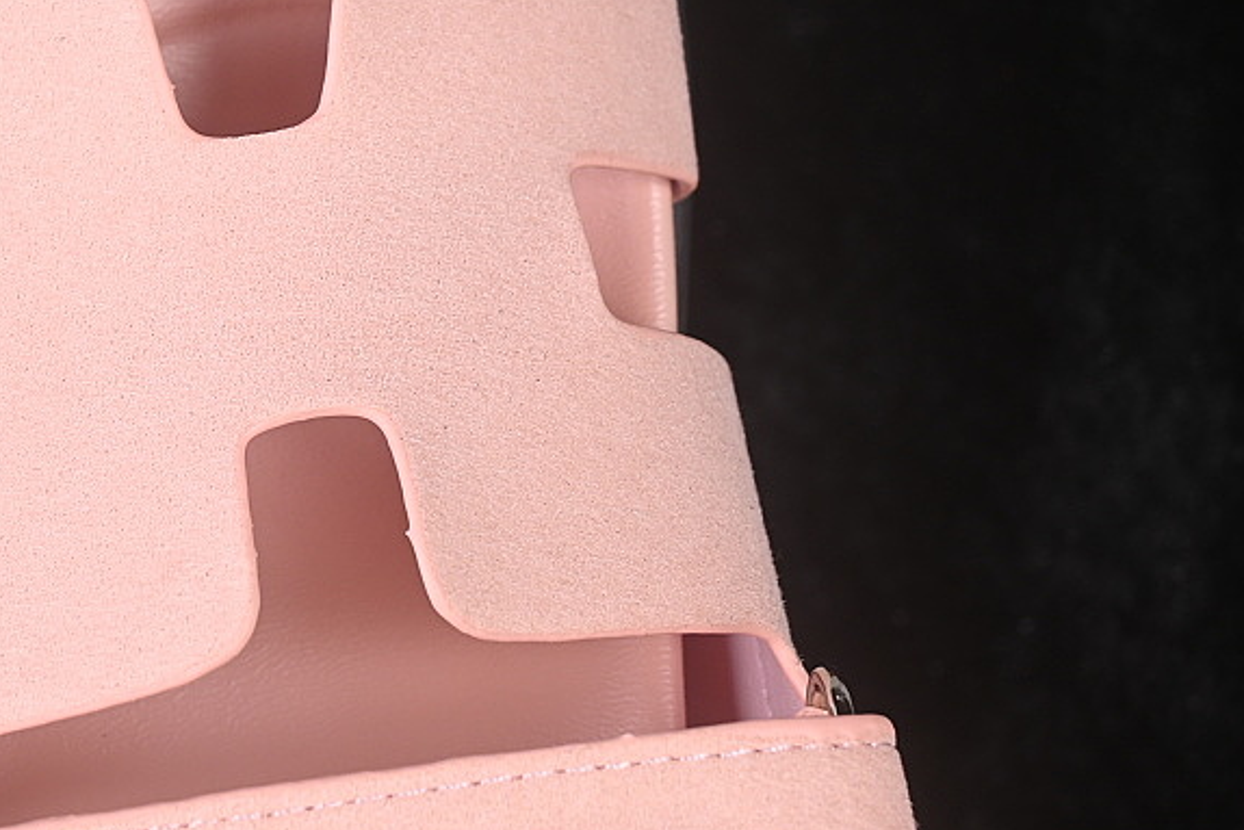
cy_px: 217
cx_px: 245
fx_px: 4873
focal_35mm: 141
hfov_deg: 14.5
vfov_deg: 9.7
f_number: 7.1
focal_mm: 50
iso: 160
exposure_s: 1/80
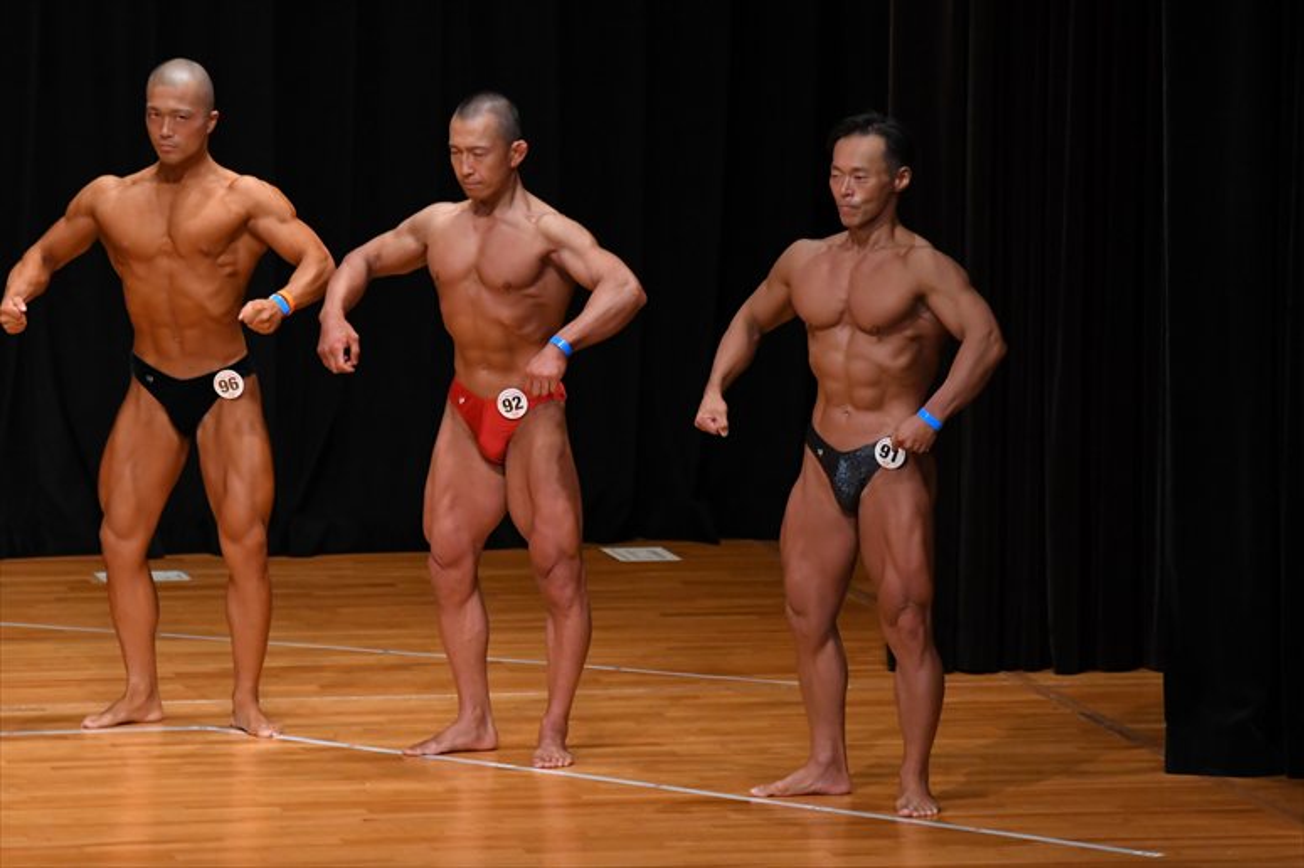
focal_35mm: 255
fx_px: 9232
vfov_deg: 5.4
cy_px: 434
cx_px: 652
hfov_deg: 8.1
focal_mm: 170
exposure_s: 1/400
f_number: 5.6
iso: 3200
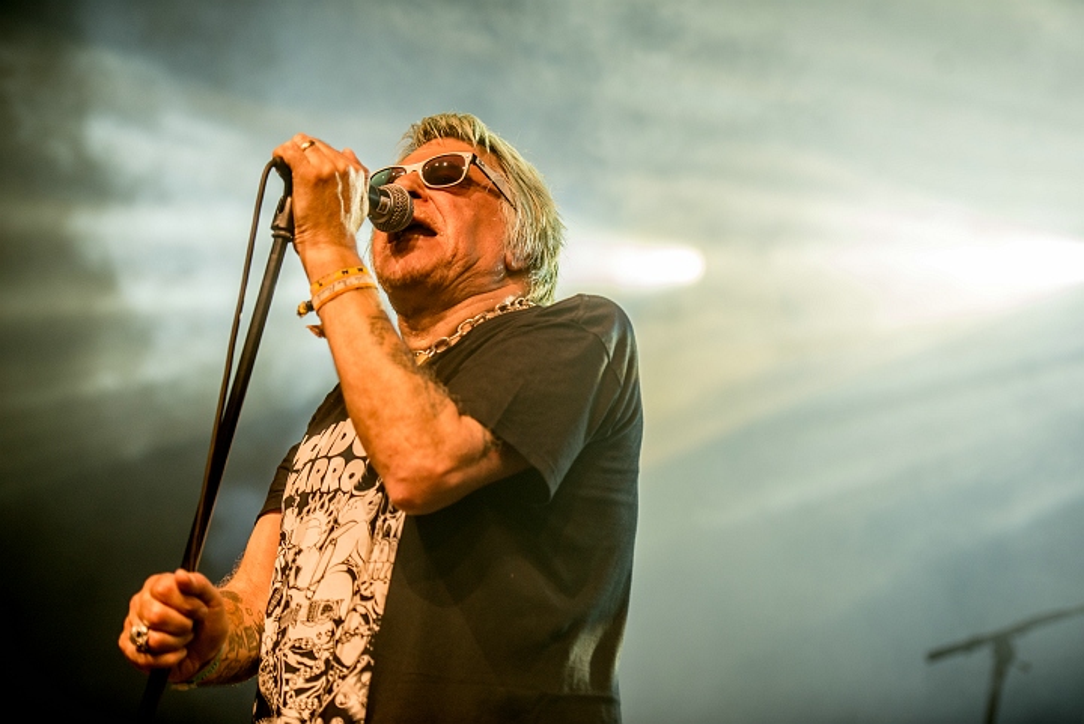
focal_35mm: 100
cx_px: 542
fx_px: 3013
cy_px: 362
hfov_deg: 20.4
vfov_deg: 13.7
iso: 500
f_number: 2.8
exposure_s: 1/100
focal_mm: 100
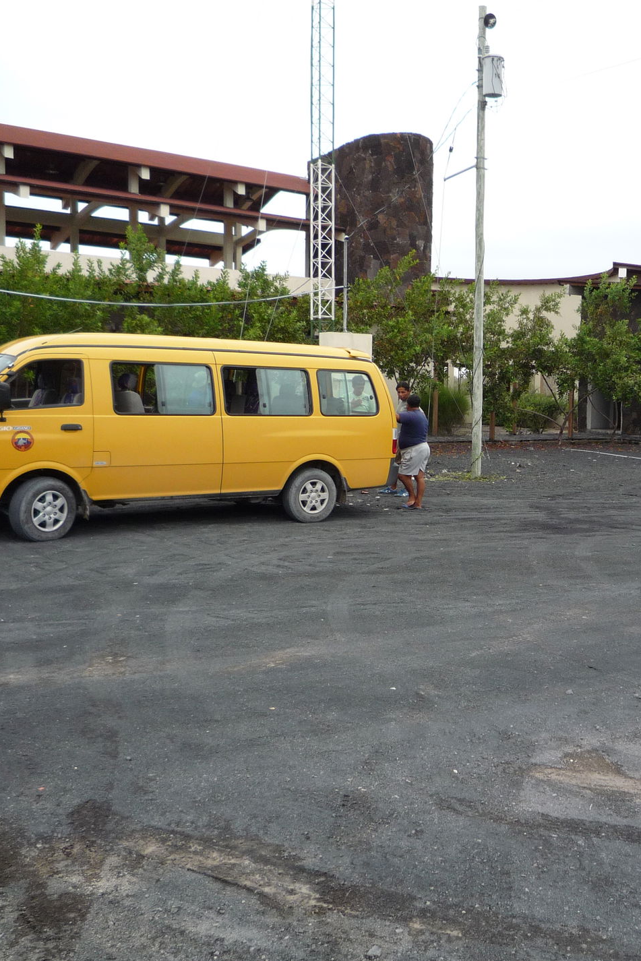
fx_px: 934
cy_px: 480
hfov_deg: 37.2
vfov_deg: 54.4
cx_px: 462
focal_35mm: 35
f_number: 3.2
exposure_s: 1/640
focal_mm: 4.4
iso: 100
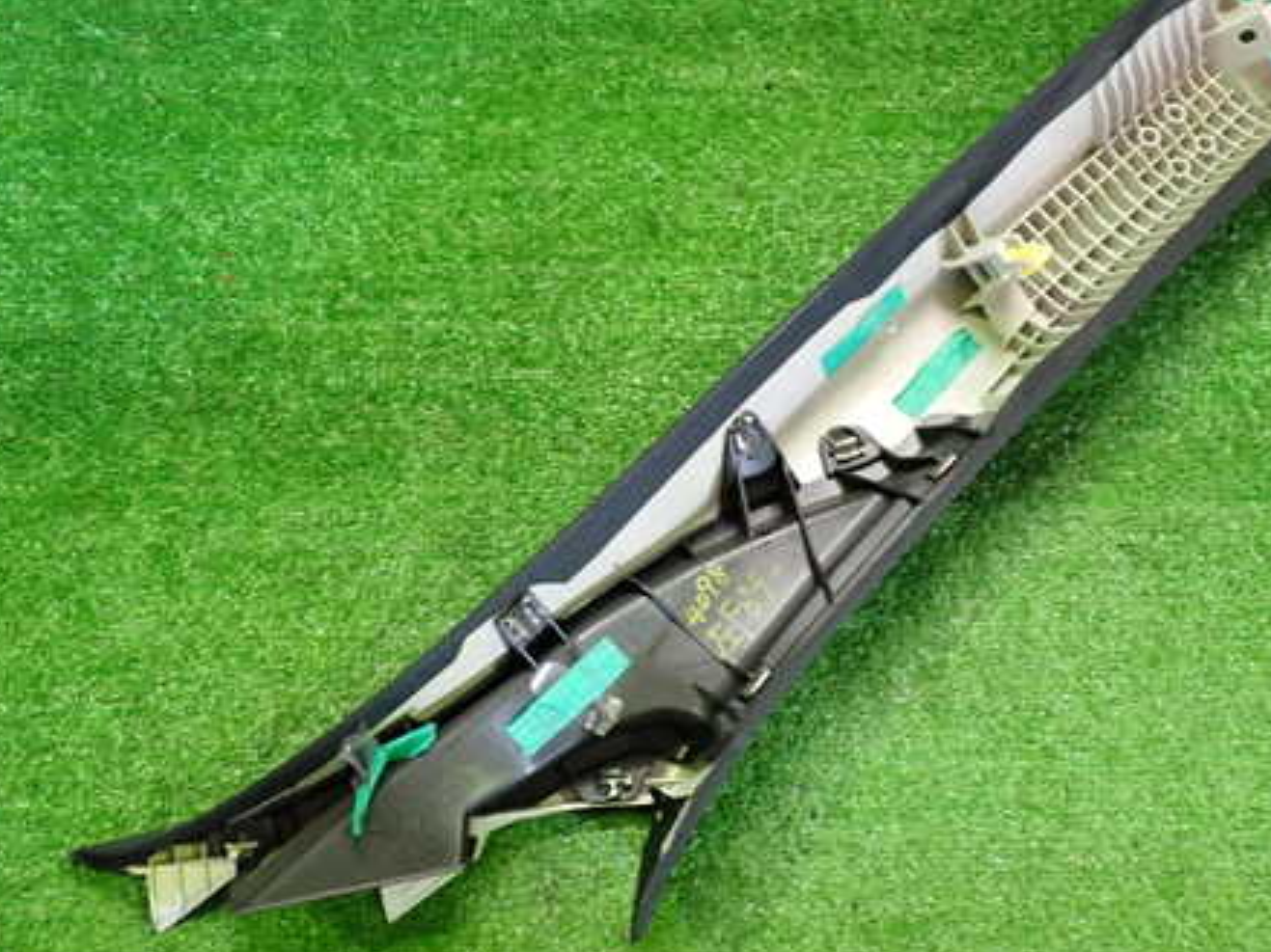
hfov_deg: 45.6
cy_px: 440
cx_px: 732
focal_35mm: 41
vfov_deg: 35.1
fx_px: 1505
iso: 500
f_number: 2.3
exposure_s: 1/30
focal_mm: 5.4
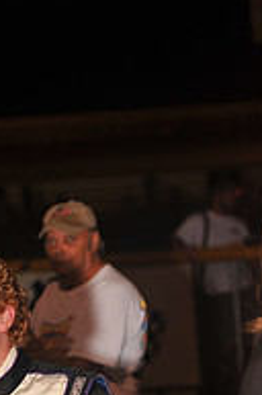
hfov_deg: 3.8
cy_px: 534
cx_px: -25
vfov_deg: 5.7
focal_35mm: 361
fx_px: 3955
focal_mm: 120
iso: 500
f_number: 5.6
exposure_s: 1/125
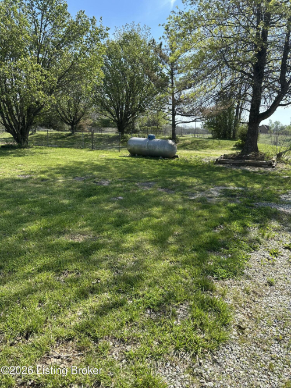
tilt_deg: -11.0
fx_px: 269
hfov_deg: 56.8
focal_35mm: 24
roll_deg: -3.6
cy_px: 194
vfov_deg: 71.6
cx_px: 146
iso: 80
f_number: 1.78
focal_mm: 6.86
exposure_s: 1/2028
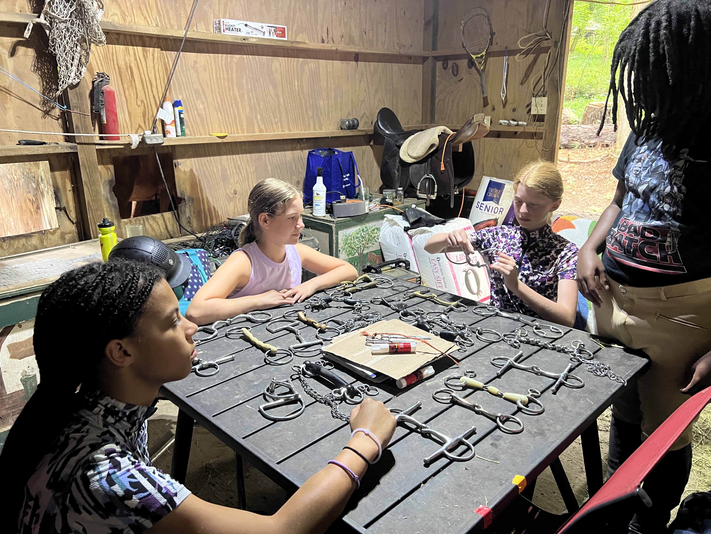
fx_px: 534
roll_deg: +0.6
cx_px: 356
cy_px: 267
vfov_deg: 53.1
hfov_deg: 67.3
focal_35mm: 26
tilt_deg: -15.5
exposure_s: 1/55
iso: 500
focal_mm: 5.7
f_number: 1.5
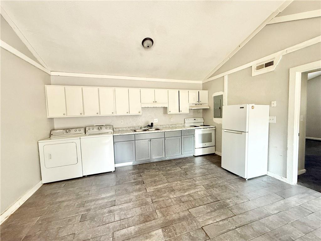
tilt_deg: -3.0
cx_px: 160
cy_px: 120
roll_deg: +0.9
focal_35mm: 14
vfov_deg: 85.7
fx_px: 130
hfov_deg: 102.1
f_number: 2.2
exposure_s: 1/65
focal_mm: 2.22
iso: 320
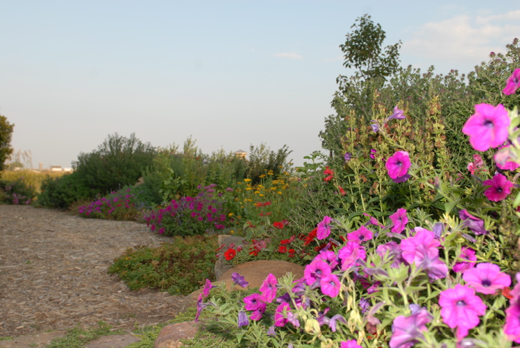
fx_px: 521
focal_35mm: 36
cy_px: 174
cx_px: 260
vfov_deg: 37.0
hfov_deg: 53.1
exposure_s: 1/125
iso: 100
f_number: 5.6
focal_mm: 24
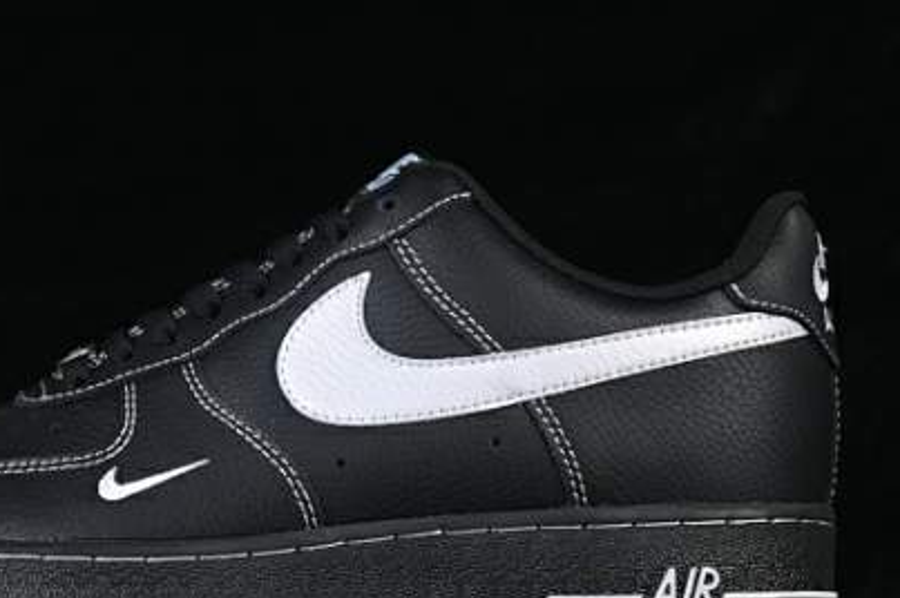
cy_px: 326
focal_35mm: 136
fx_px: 3397
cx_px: 286
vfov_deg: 10.1
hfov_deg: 15.1
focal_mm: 50
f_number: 6.3
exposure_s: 1/60
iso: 160
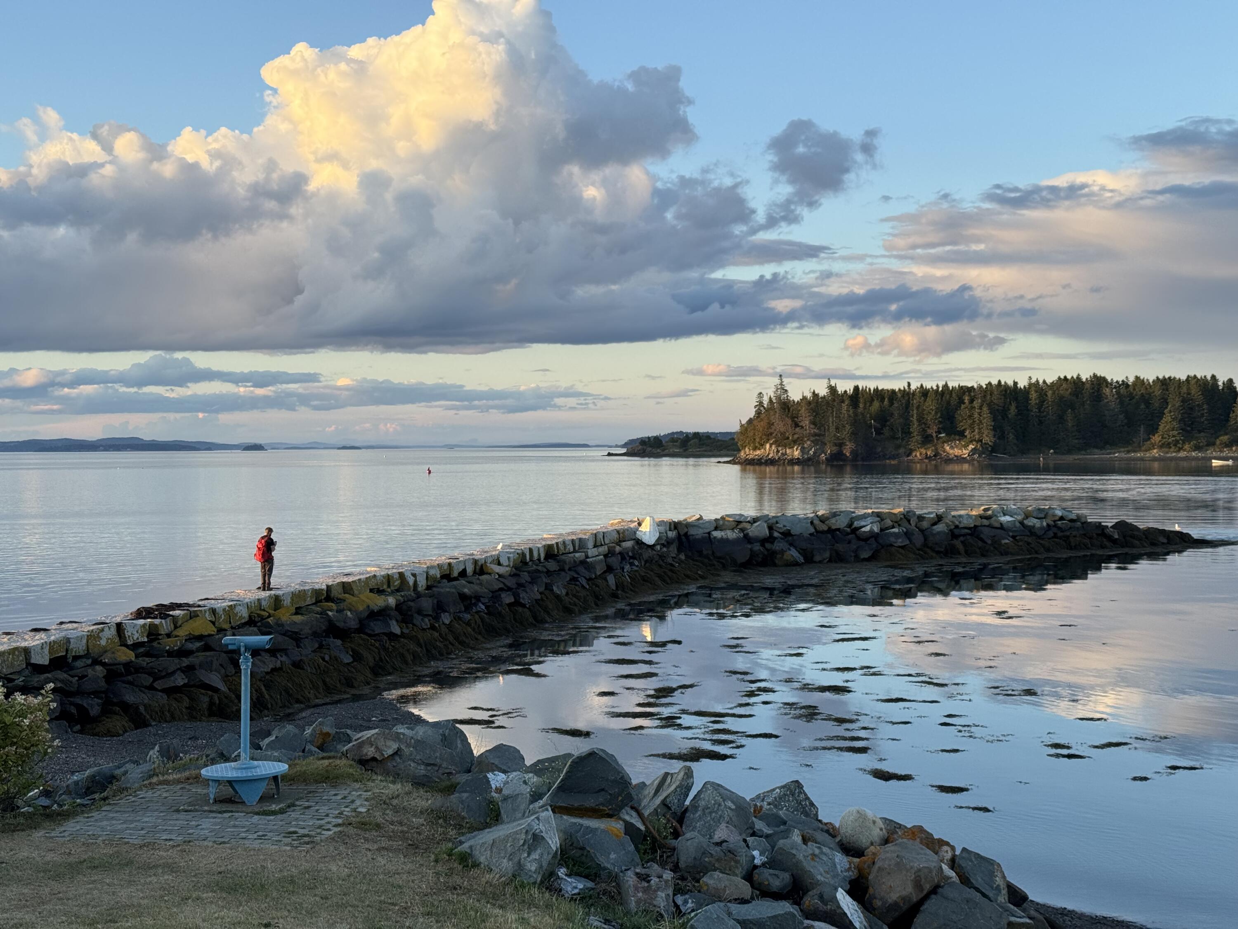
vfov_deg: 30.3
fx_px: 1717
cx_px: 619
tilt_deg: -0.6
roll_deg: +0.5
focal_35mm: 48
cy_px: 464
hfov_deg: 39.7
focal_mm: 6.76
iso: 64
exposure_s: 1/913
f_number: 1.78
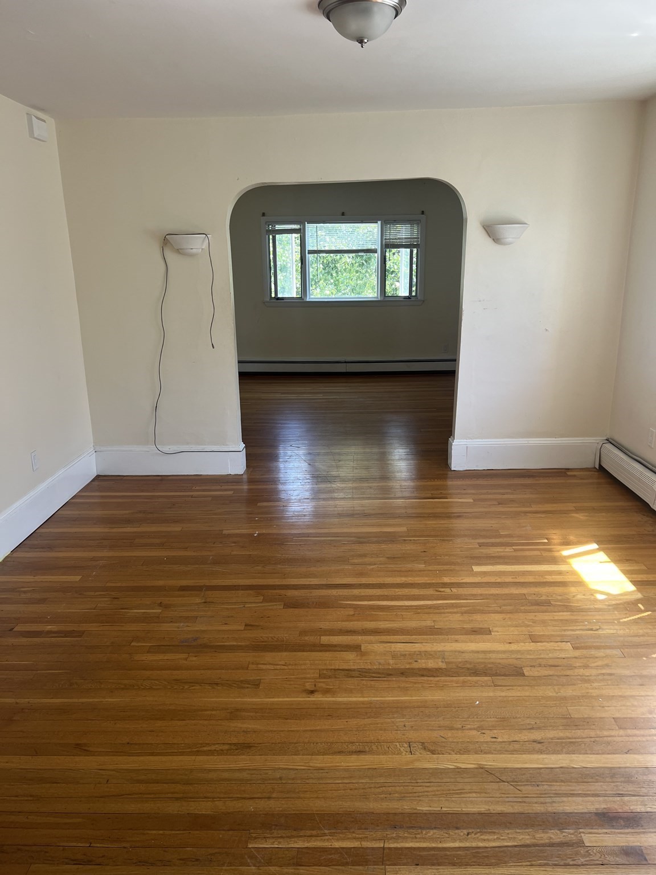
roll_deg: +1.5
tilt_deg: -14.6
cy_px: 438
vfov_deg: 67.3
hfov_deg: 53.1
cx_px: 328
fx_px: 657
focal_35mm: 26
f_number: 1.5
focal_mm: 5.7
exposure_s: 1/121
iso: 64
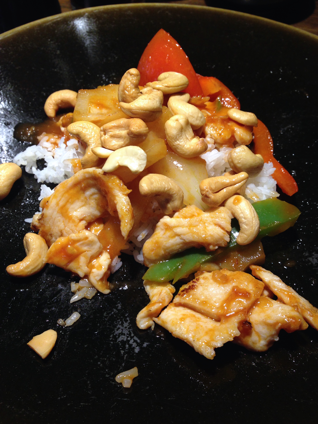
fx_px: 404
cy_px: 212
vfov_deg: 55.4
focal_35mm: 33
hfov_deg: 42.9
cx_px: 159
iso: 64
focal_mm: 4.12
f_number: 2.4
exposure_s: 1/60
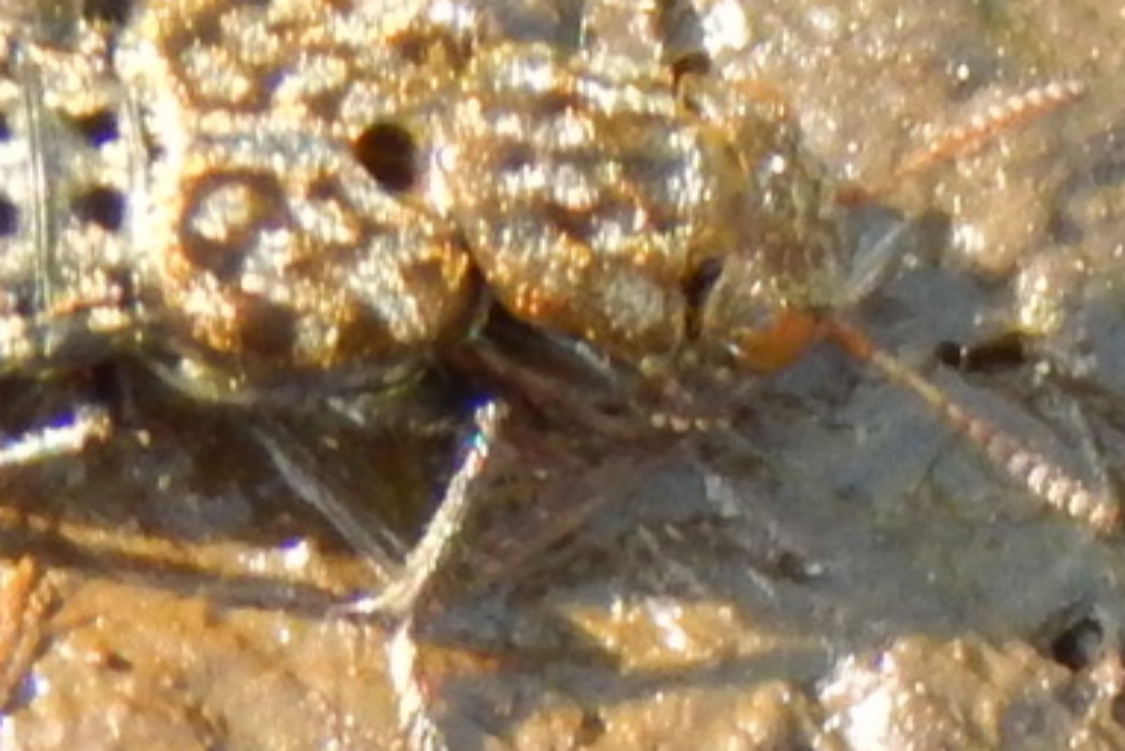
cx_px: 155
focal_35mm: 481
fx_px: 15036
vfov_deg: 2.9
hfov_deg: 4.3
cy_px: 454
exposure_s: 1/160
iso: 400
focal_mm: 37.1
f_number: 5.4
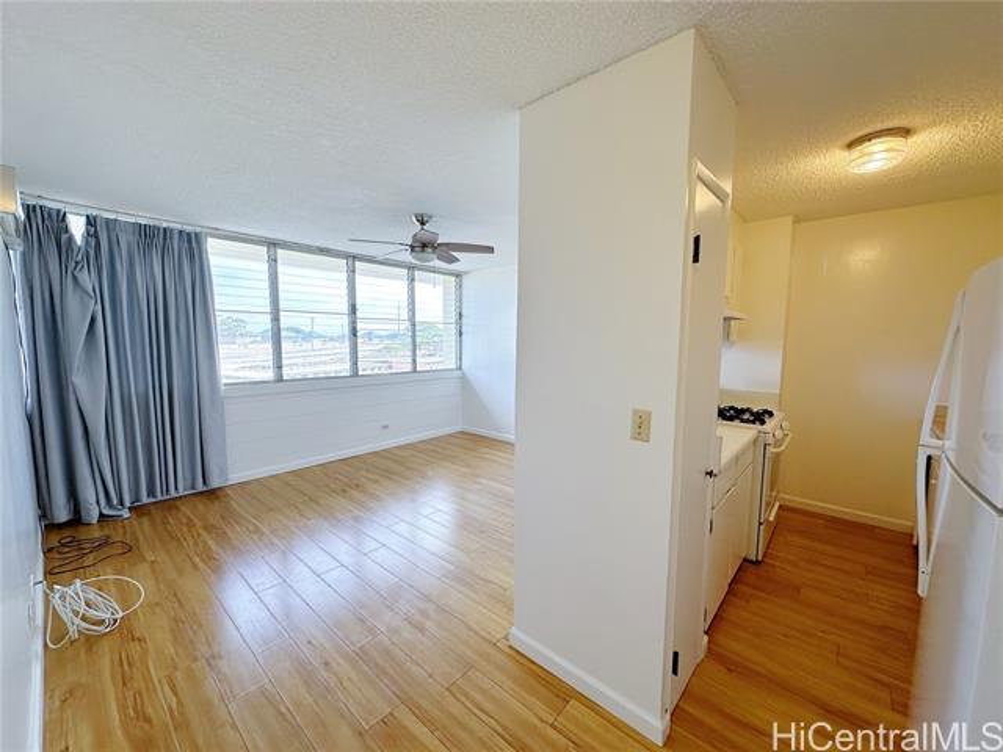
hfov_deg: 102.1
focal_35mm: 14
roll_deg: -0.2
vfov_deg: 85.7
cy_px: 376
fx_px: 406
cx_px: 502
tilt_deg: -5.0
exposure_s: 1/120
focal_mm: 2.22
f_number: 2.2
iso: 64
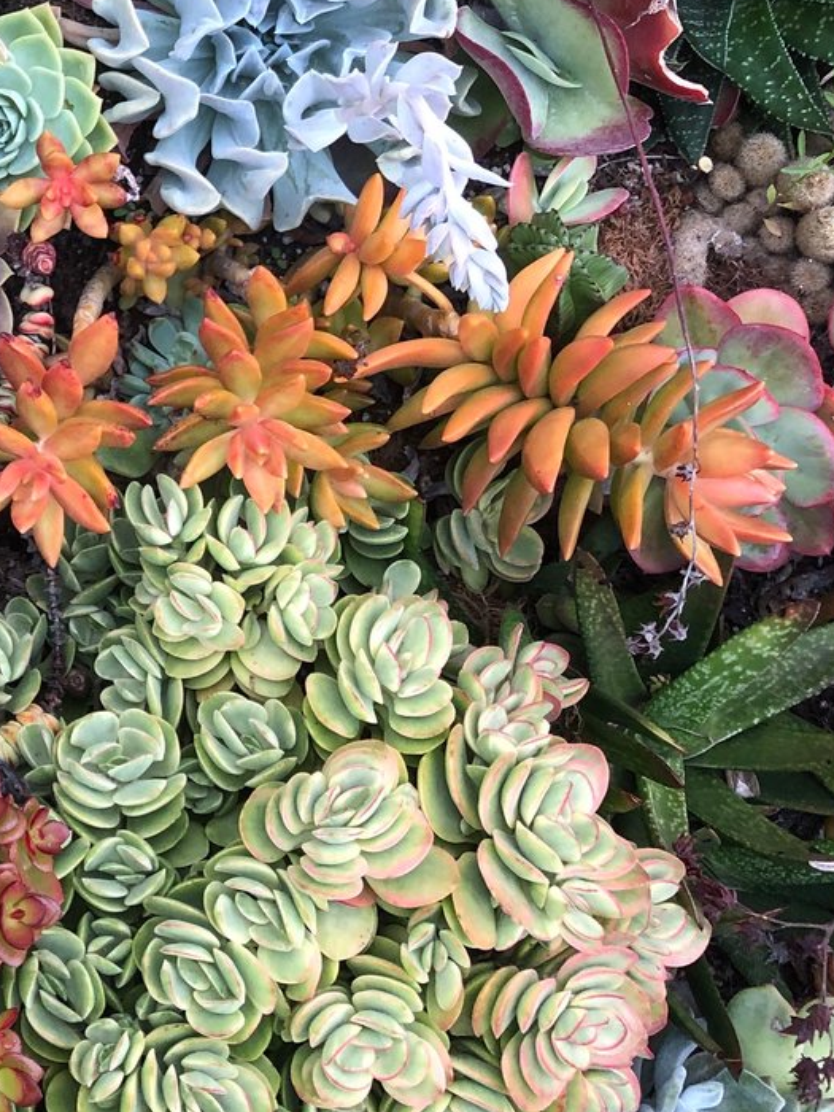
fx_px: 2056
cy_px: 50
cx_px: -98
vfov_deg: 28.7
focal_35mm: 64
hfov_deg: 21.7
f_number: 1.8
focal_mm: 3.99
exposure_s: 1/40
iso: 20
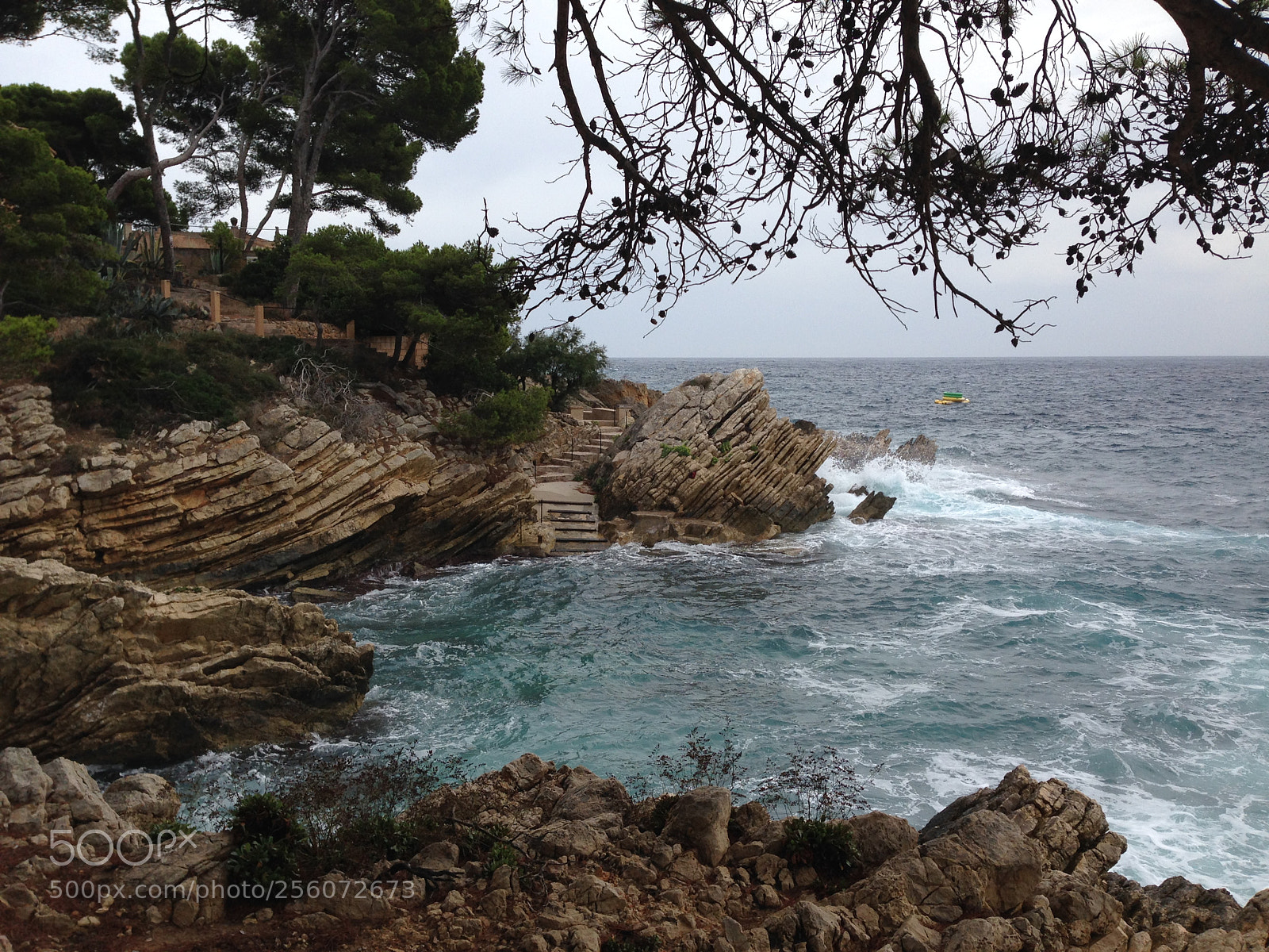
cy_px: 476
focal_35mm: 33
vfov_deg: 42.9
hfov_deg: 55.4
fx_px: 1210
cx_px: 634
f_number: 2.4
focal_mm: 4.12
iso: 50
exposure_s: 1/1063
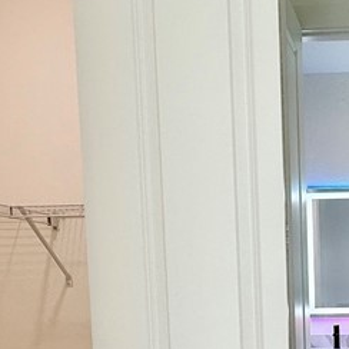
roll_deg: +0.9
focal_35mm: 52
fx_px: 593
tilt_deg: -4.6
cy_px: 333
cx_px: 399
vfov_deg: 30.8
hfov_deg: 29.1
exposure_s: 1/120
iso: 50
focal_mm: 2.22
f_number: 2.2
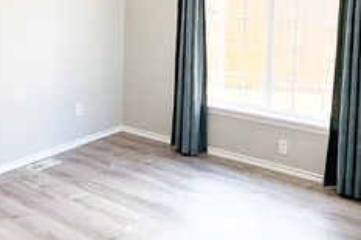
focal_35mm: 40
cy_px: 33
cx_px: 125
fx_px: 401
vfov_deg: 32.0
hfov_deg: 47.8
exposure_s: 1/120
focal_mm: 2.22
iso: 64
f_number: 2.2
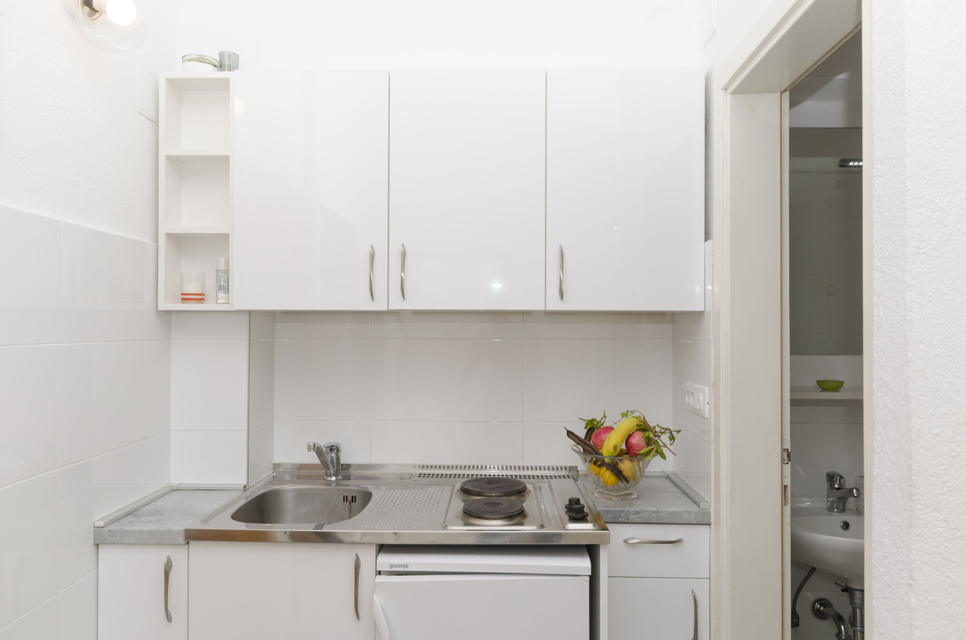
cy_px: 320
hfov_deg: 73.8
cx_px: 483
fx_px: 643
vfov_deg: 52.9
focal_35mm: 24
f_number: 8
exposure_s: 1/200
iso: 400
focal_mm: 16
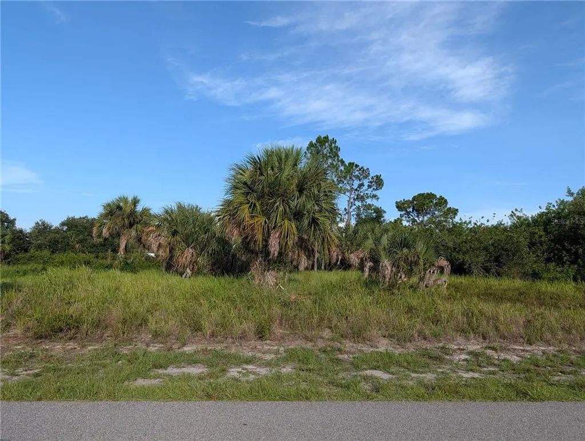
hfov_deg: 71.5
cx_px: 292
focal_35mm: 24
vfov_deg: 56.9
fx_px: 406
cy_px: 220
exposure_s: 1/887
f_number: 1.68
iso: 21
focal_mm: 6.9
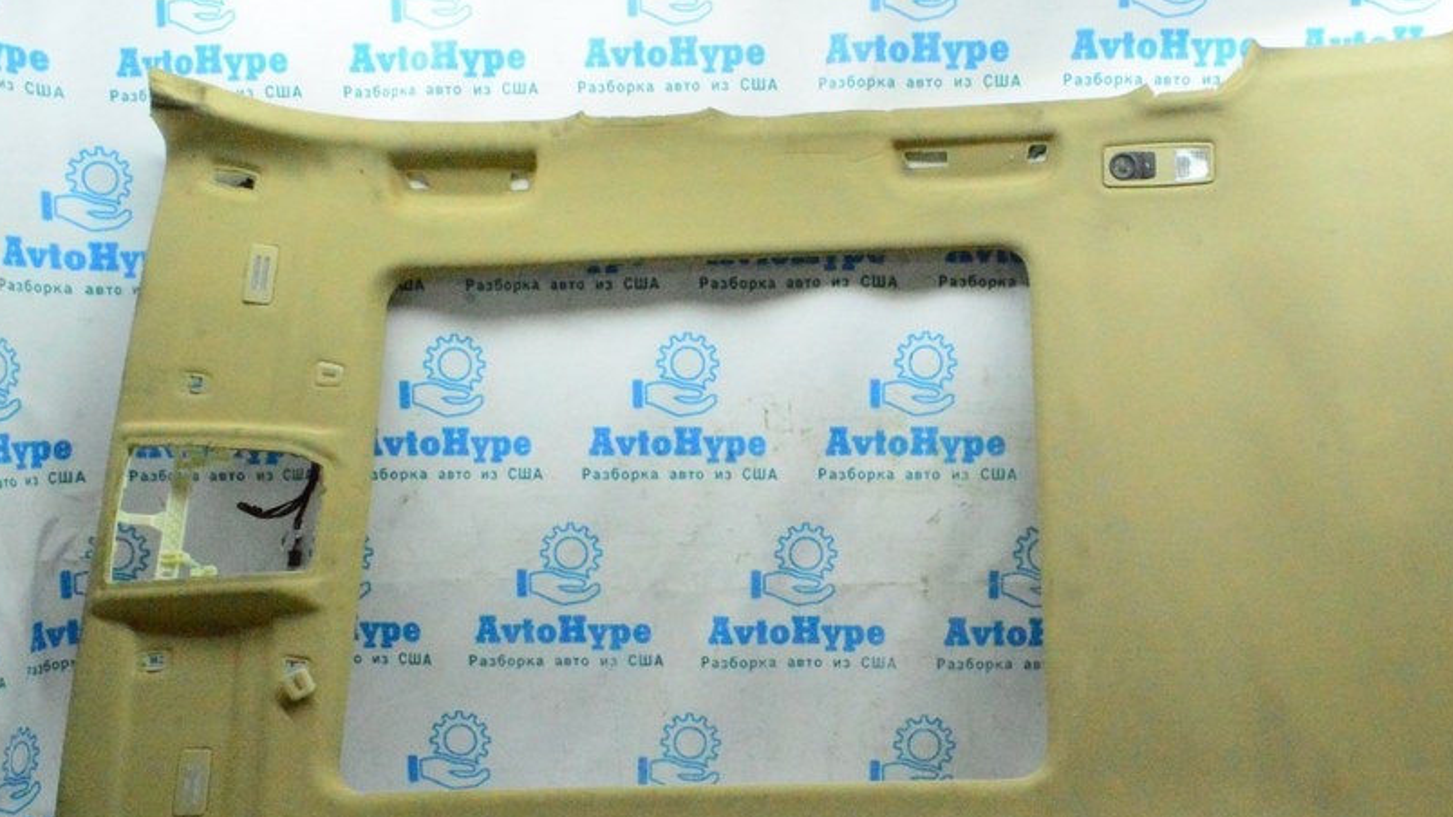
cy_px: 520
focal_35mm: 36
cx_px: 886
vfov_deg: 32.6
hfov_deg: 54.8
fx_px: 1387
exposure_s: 1/60
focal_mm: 18
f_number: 22
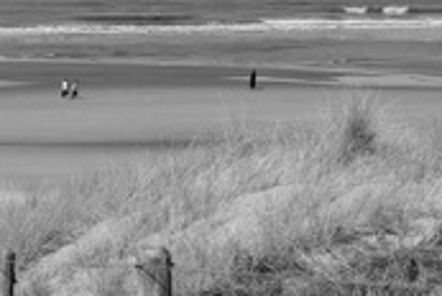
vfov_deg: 7.4
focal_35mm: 186
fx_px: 2287
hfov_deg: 10.1
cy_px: 237
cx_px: -478
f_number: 11
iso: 100
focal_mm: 21
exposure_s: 1/320
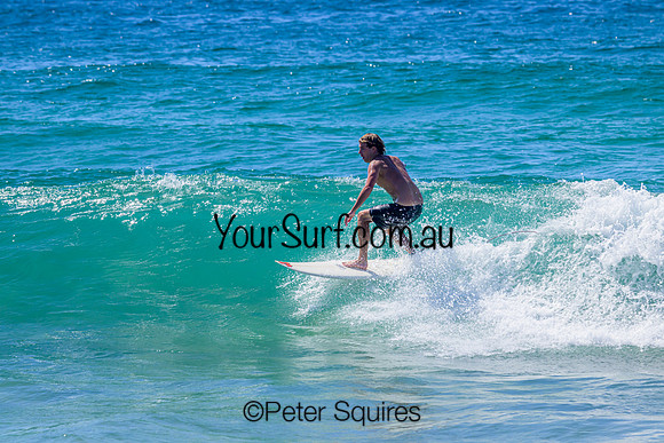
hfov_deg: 5.6
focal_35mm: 370
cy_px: 222
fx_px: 6826
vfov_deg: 3.7
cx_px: 332
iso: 640
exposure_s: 1/2000
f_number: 11
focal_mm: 370
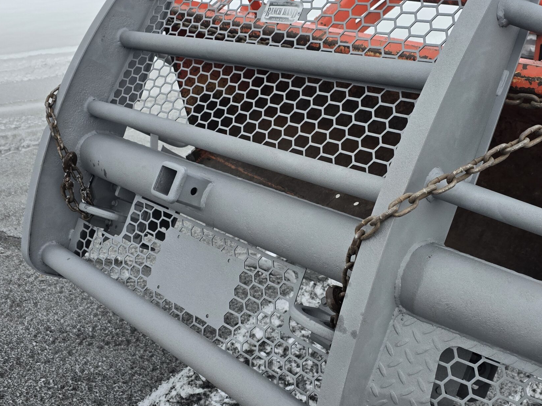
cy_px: 220
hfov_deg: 51.0
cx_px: 327
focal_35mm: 36
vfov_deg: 39.6
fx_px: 564
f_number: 1.7
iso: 100
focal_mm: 6.3
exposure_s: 1/180
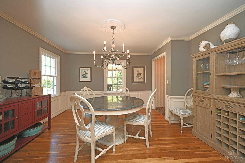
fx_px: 95
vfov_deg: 81.2
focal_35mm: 14
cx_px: 122
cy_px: 82
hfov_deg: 104.3
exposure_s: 1/60
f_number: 4
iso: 400
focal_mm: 14
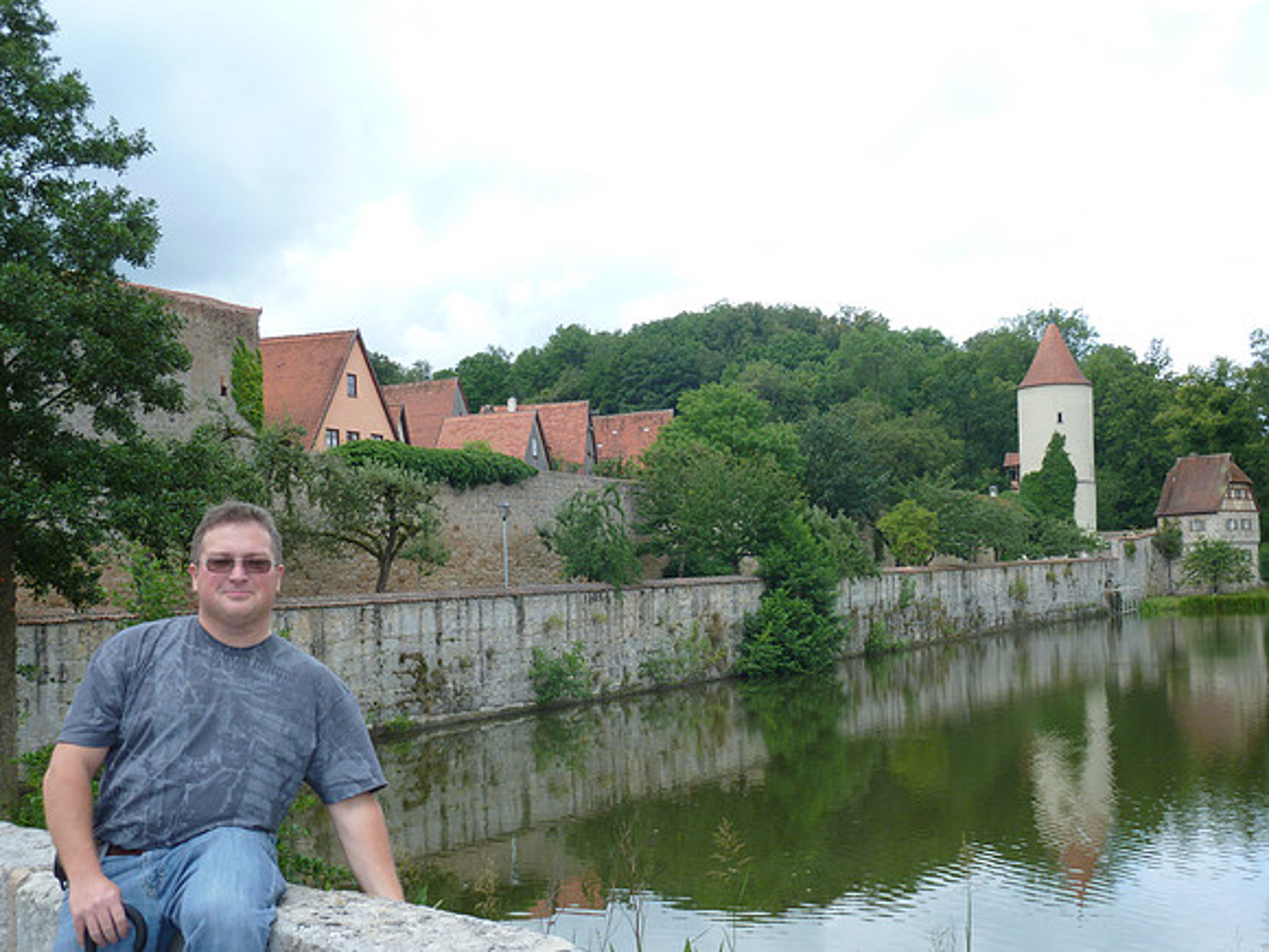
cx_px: 634
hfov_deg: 42.9
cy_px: 476
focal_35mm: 44
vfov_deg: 32.9
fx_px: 1613
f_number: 4
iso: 100
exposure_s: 1/250
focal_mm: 7.3
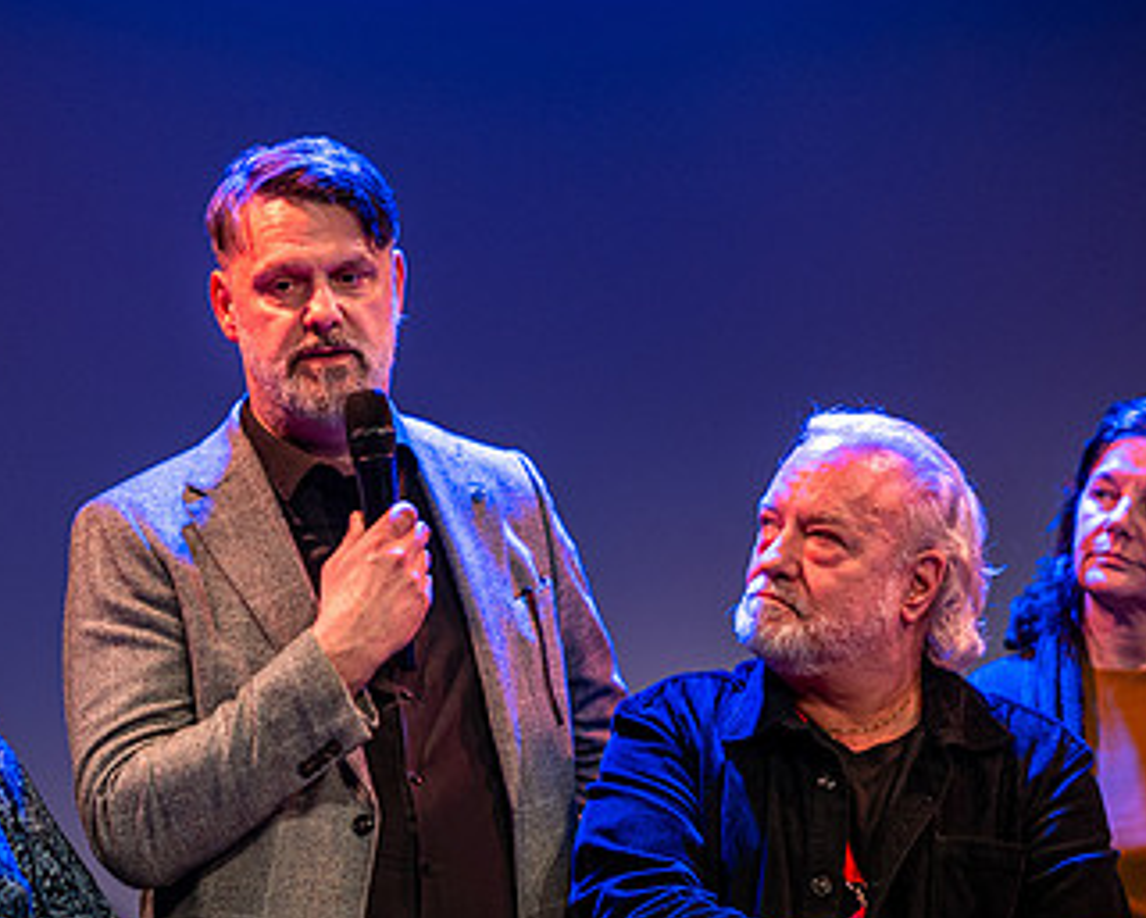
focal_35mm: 144
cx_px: 439
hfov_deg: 13.4
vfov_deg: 10.7
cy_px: 570
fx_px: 4886
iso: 1250
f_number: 1.4
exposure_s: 1/200
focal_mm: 85
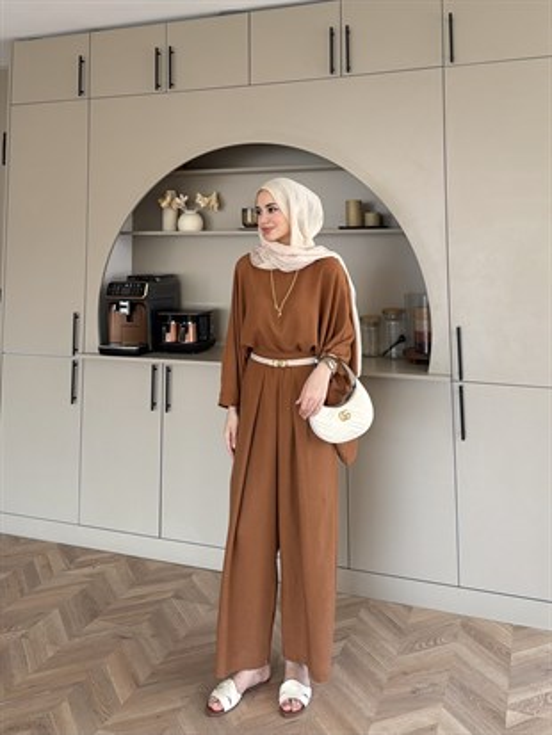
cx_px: 276
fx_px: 510
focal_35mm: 24
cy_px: 368
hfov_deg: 56.8
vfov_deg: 71.6
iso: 125
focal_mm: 6.76
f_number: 1.78
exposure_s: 1/121
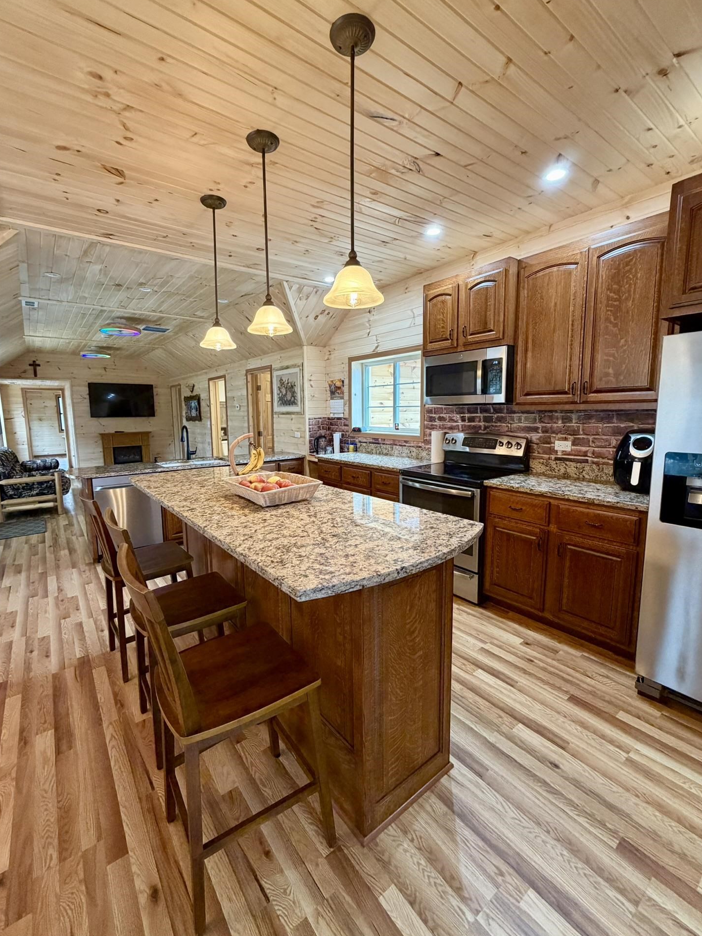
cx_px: 338
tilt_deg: -7.7
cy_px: 463
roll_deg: +0.6
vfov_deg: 98.2
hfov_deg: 81.7
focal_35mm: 15
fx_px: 405
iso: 320
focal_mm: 2.22
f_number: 2.2
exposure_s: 1/60
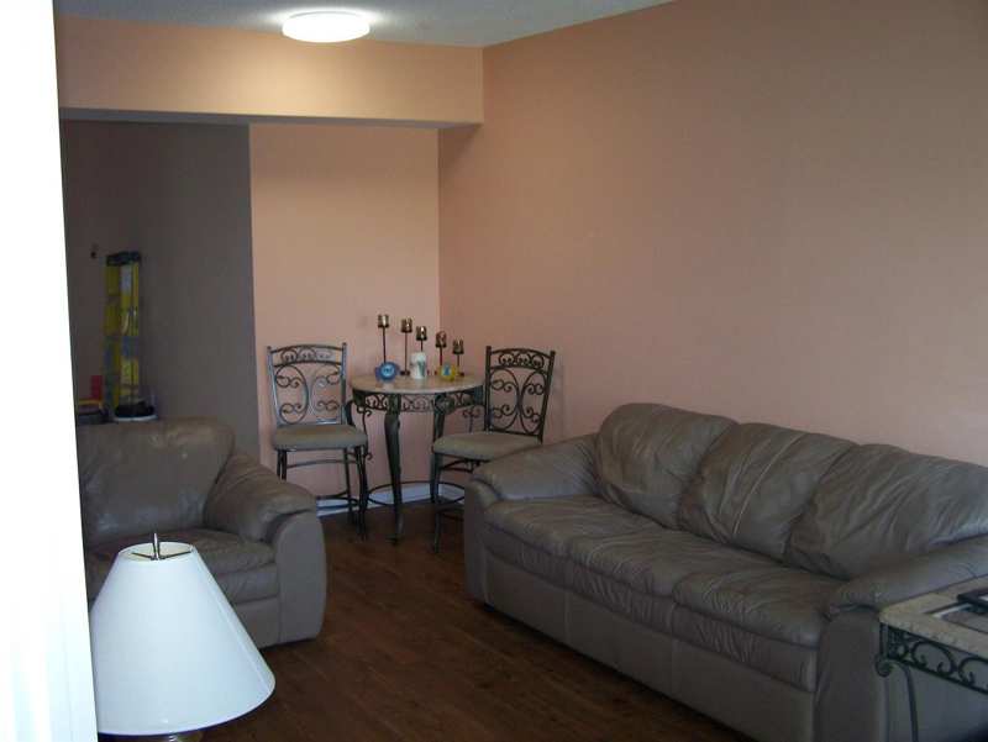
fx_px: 1085
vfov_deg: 37.8
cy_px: 371
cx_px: 494
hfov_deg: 49.0
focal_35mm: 38
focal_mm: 6.3
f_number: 2.8
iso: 160
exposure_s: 1/60
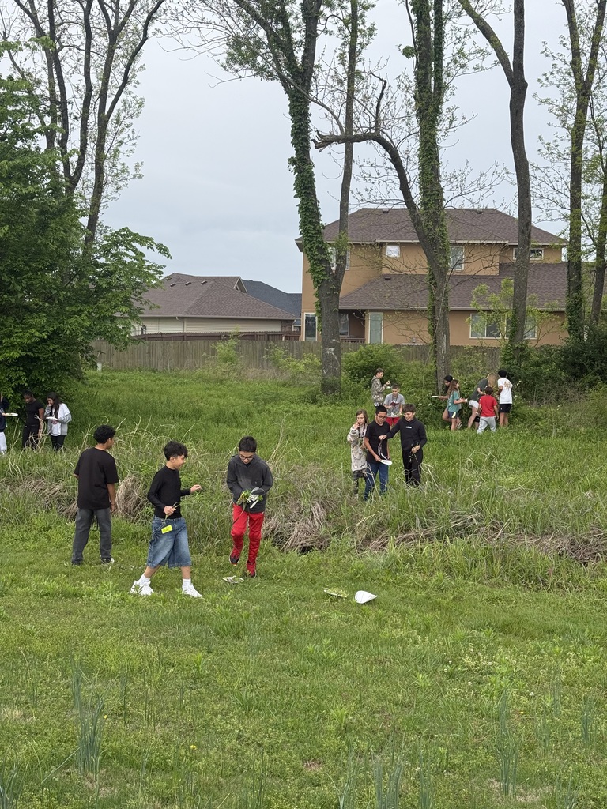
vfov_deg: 39.7
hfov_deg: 30.3
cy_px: 404
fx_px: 1122
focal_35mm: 48
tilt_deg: -3.9
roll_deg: -1.7
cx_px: 304
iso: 64
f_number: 1.78
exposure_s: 1/1264
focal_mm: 6.76
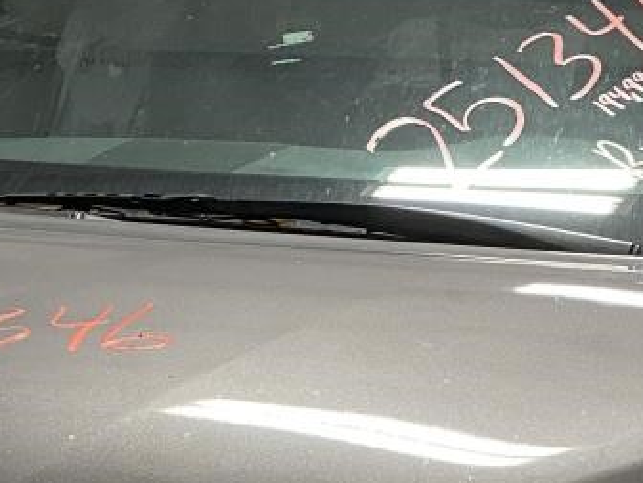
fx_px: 1839
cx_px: 214
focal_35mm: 99
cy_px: 680
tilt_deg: -15.4
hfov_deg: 19.8
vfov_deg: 14.2
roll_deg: -1.6
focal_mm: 4.25
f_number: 1.8
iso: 500
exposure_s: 1/60
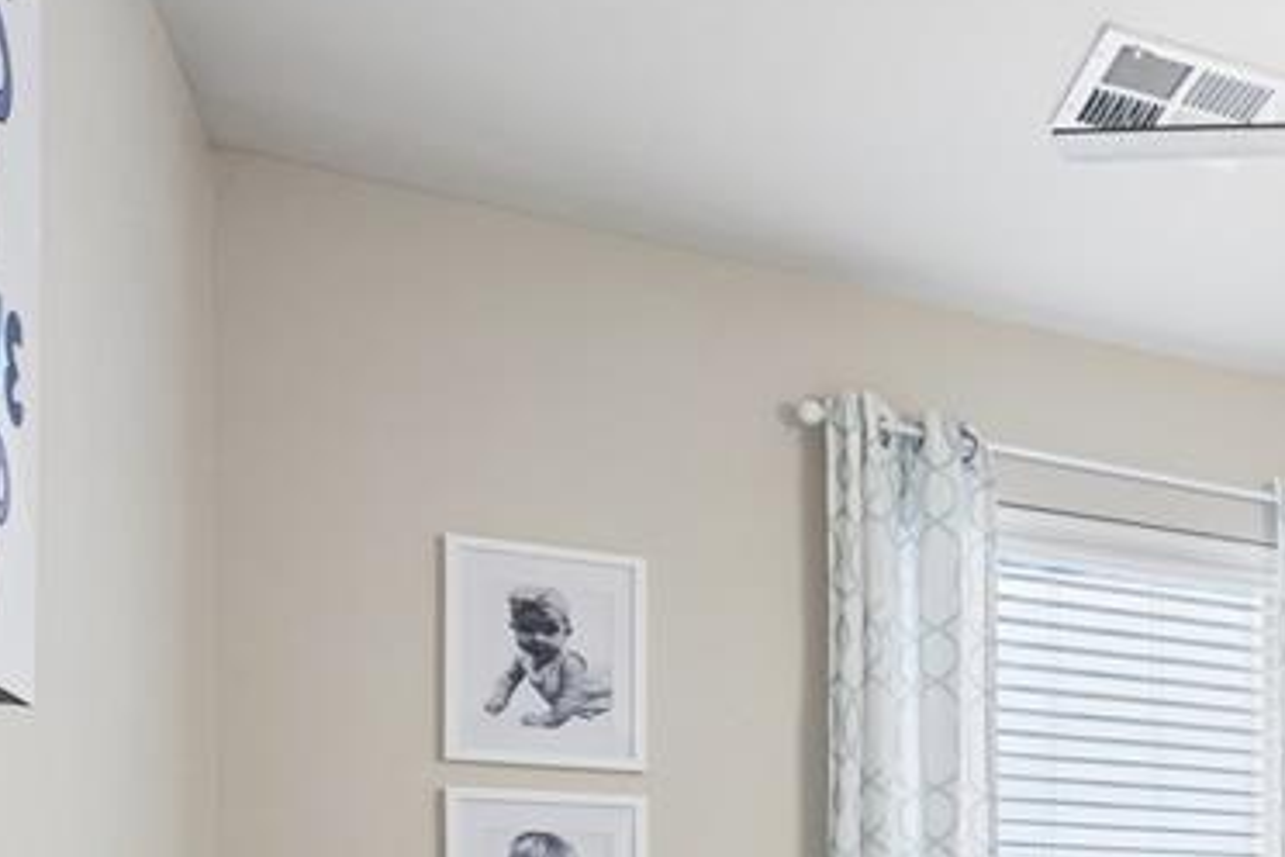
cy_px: 1019
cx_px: 1470
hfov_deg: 36.4
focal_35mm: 44
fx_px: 1570
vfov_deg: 27.1
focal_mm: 16
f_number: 8
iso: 200
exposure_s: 1/15
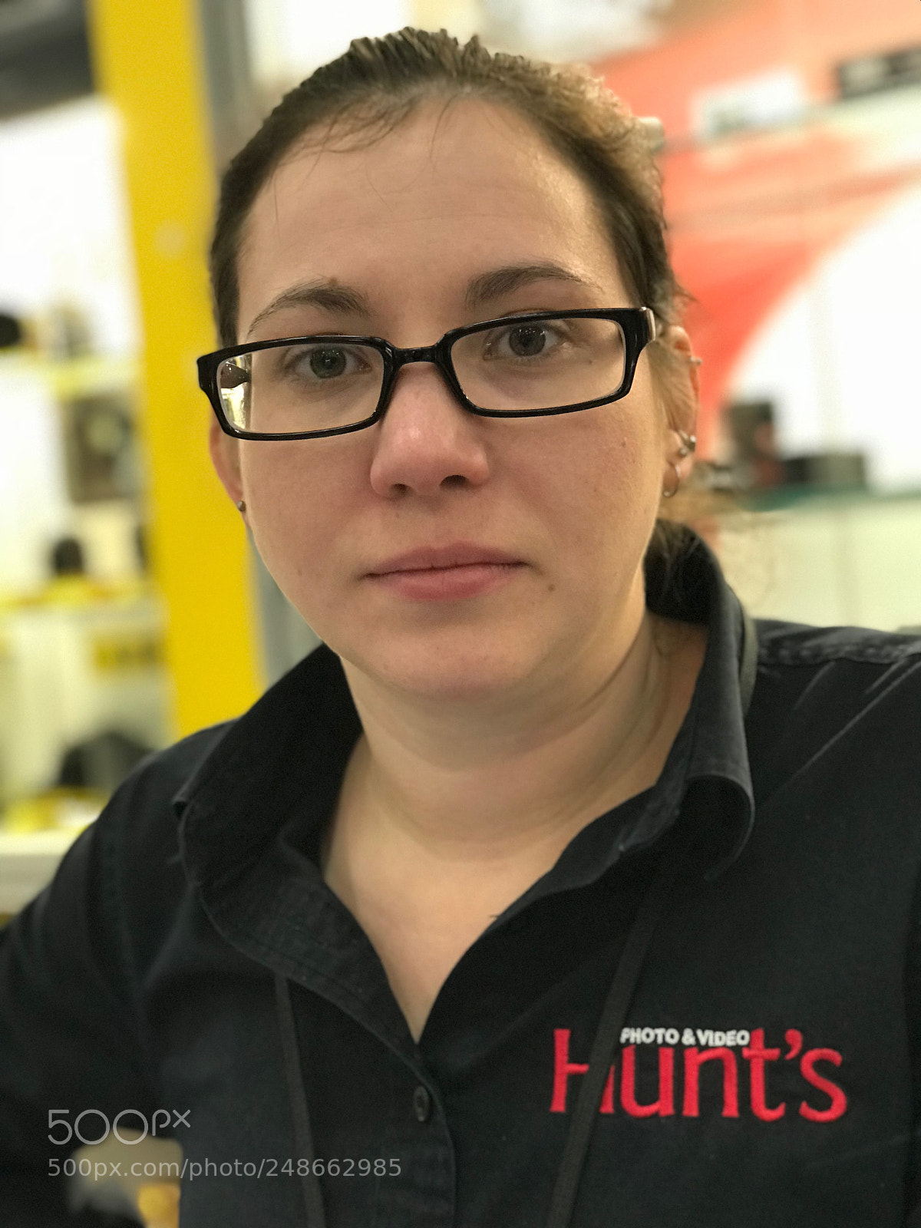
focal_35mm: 57
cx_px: 460
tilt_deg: +0.1
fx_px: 2022
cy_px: 614
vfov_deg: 33.8
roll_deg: +5.5
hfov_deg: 25.7
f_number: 2.8
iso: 250
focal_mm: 6.6
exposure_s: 1/60
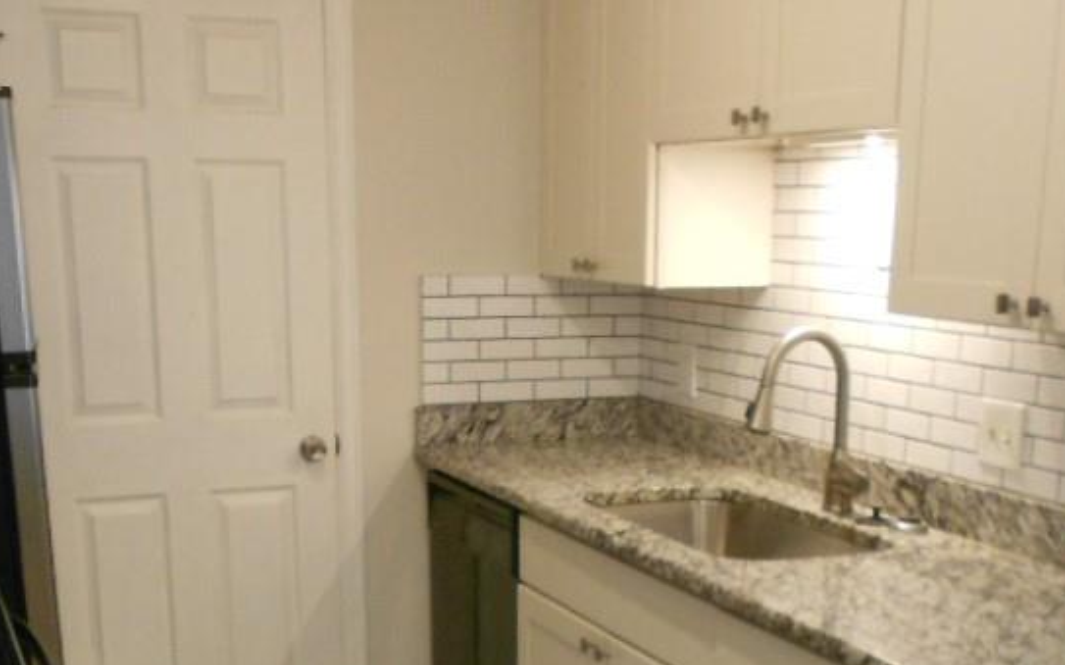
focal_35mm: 52
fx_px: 1509
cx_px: 559
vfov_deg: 24.0
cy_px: 626
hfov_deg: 38.9
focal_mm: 4.6
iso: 400
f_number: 3.2
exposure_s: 1/30
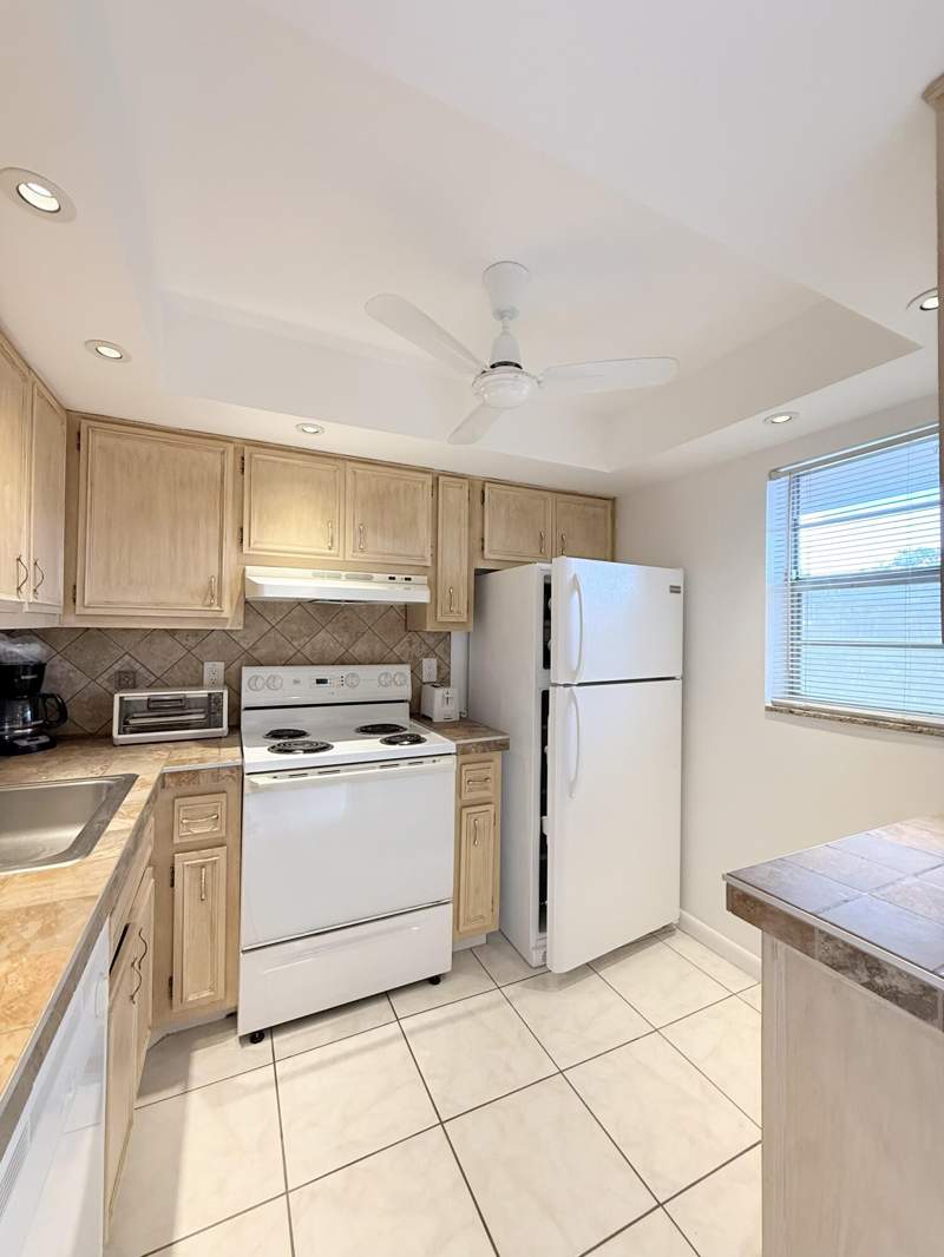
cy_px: 628
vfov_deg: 102.1
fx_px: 509
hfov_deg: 85.7
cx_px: 472
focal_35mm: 14
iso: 250
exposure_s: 1/120
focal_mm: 2.22
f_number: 2.2
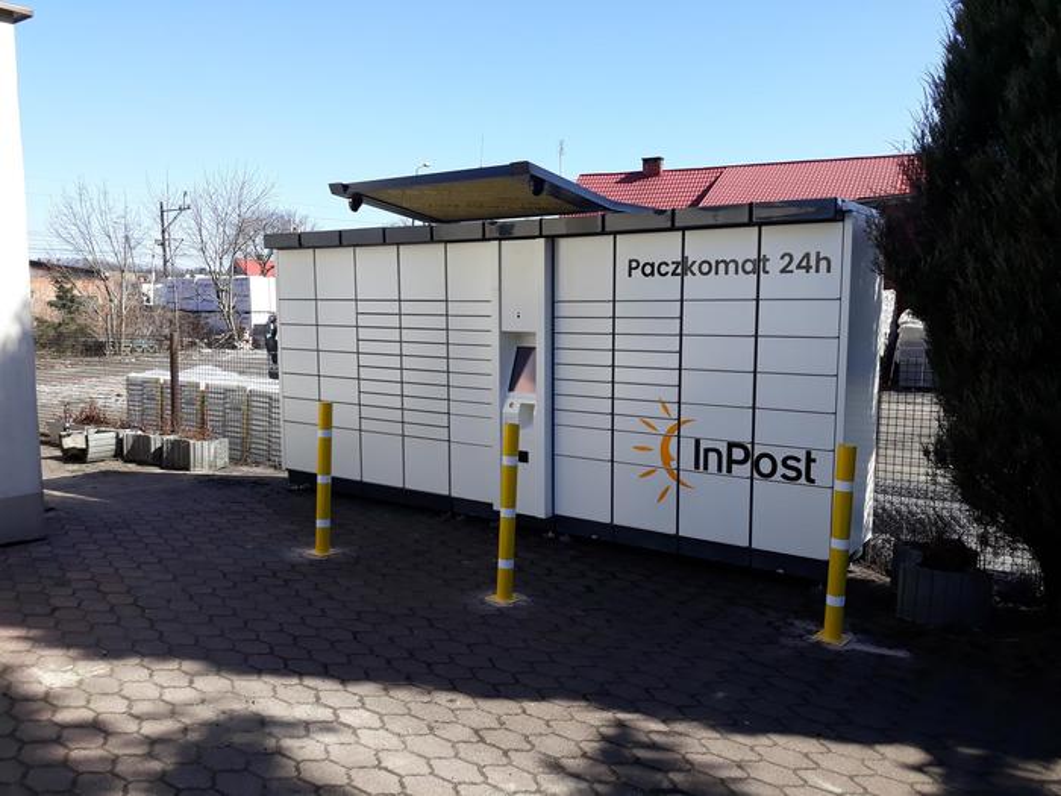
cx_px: 530
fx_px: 828
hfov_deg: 65.3
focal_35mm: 27
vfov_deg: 51.4
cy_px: 398
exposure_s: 1/896
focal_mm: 3.71
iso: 40
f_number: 1.7
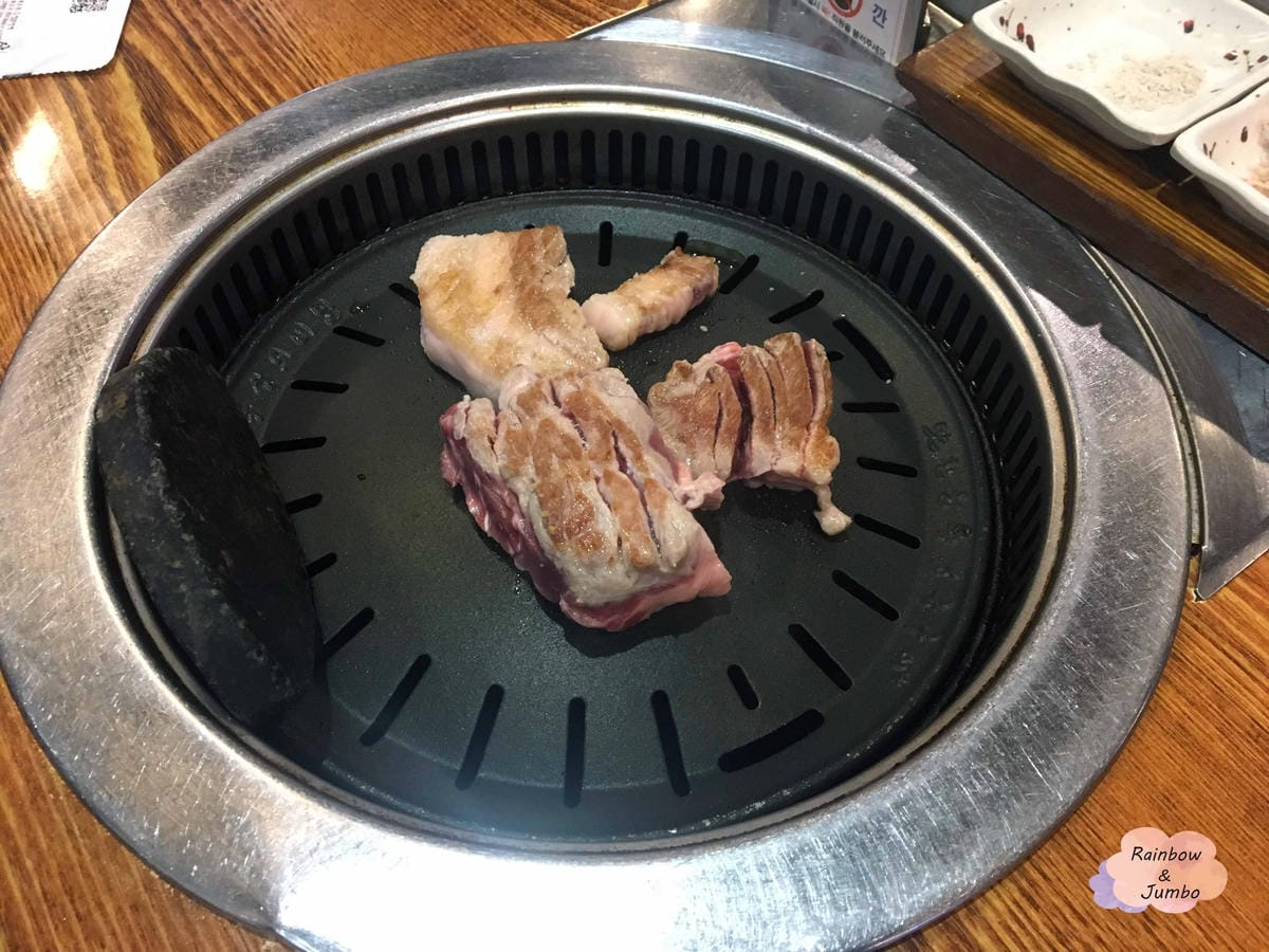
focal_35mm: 29
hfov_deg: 61.7
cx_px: 634
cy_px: 476
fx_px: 1063
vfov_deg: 48.2
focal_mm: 4.15
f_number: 2.2
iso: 200
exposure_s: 1/30
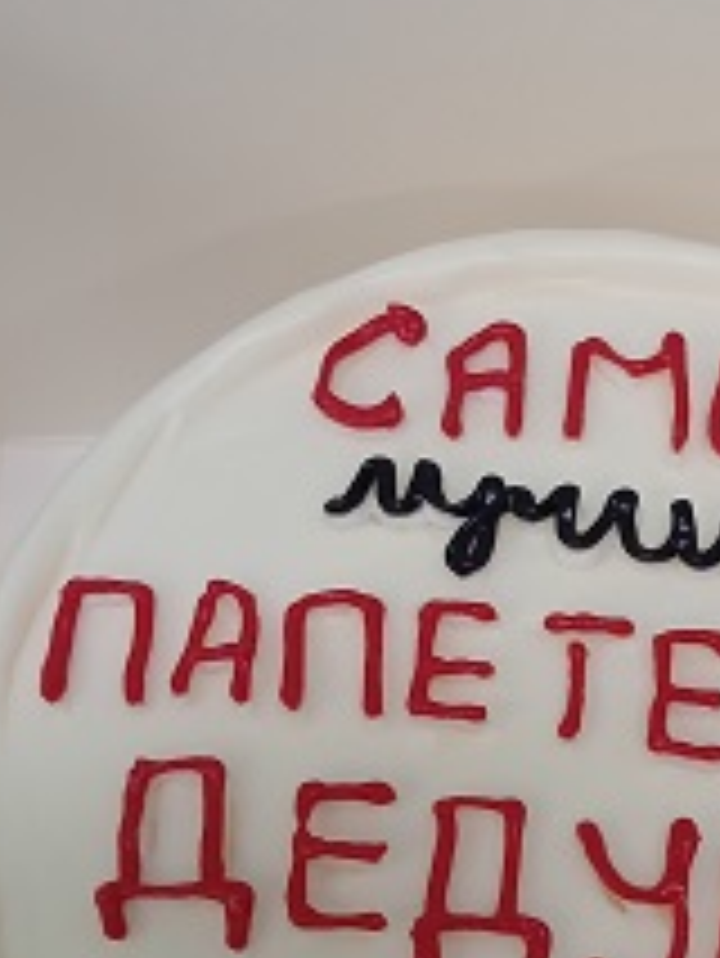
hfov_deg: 22.4
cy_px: 803
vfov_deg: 29.0
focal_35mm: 65
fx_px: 1801
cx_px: 549
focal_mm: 3.98
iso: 80
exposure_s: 1/50
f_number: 1.8
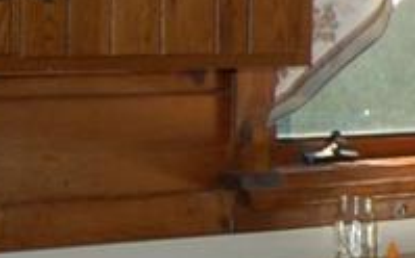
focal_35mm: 199
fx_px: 2249
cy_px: 184
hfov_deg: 9.4
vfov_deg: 6.6
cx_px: 1005
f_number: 3.5
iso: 400
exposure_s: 1/60
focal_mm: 18
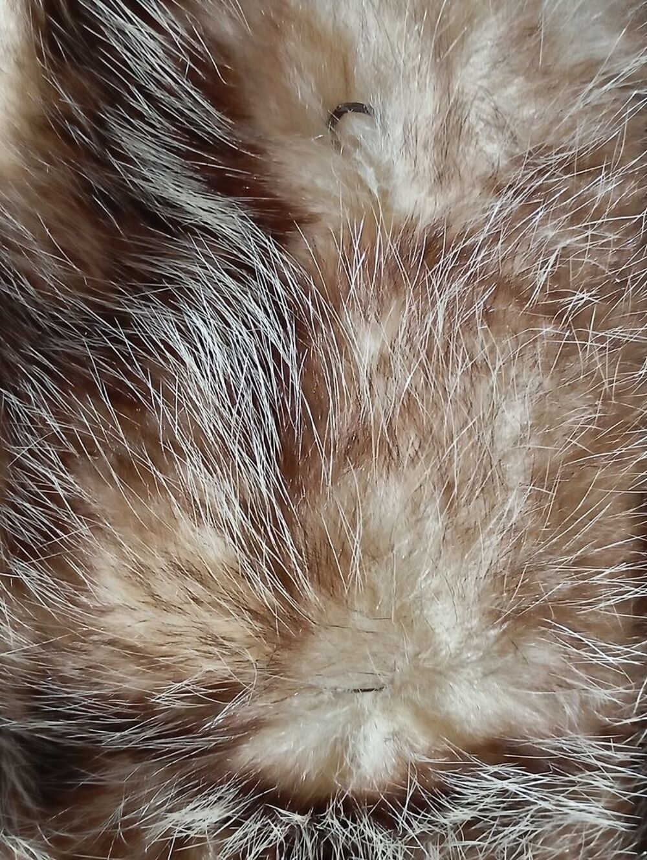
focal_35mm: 37
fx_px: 920
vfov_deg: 50.1
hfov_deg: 38.8
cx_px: 324
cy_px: 430
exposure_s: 1/50
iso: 407
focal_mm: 4.27
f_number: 1.8
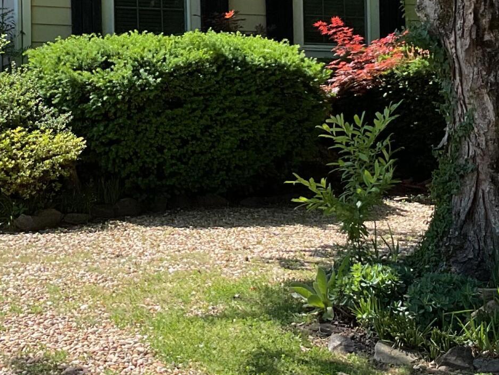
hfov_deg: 20.9
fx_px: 1341
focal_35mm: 93
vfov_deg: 15.8
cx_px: 130
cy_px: 85
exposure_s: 1/829
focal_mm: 3
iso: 16
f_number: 1.8
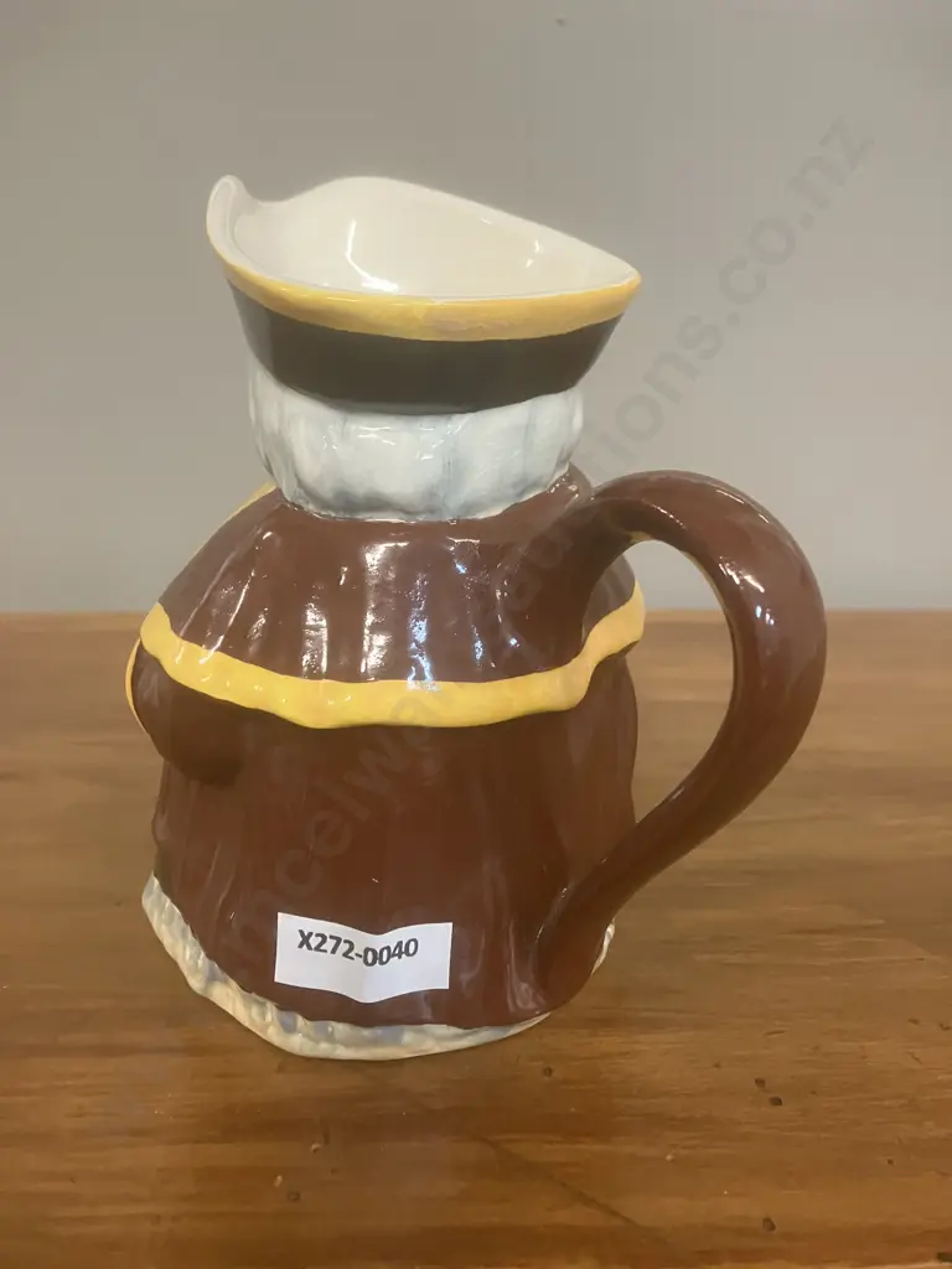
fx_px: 1027
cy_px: 634
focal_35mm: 28
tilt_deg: -16.1
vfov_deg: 63.4
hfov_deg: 49.7
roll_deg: -1.3
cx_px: 476
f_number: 1.8
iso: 320
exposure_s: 1/50
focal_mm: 3.99
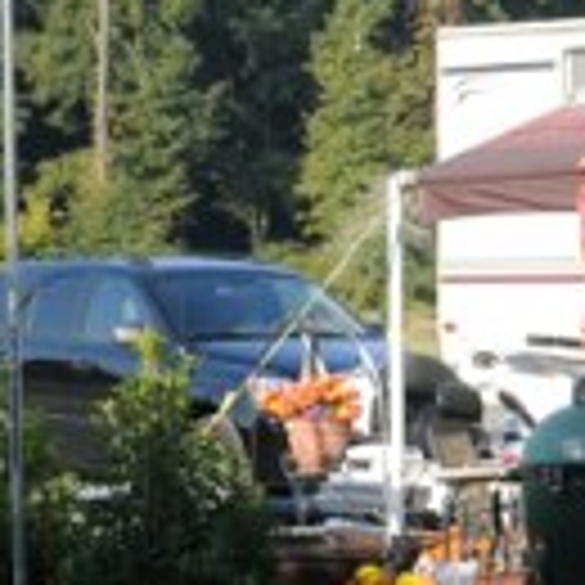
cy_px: 198
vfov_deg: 8.0
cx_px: 648
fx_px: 4187
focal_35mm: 219
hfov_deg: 7.9
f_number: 10
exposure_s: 1/400
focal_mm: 28
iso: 400
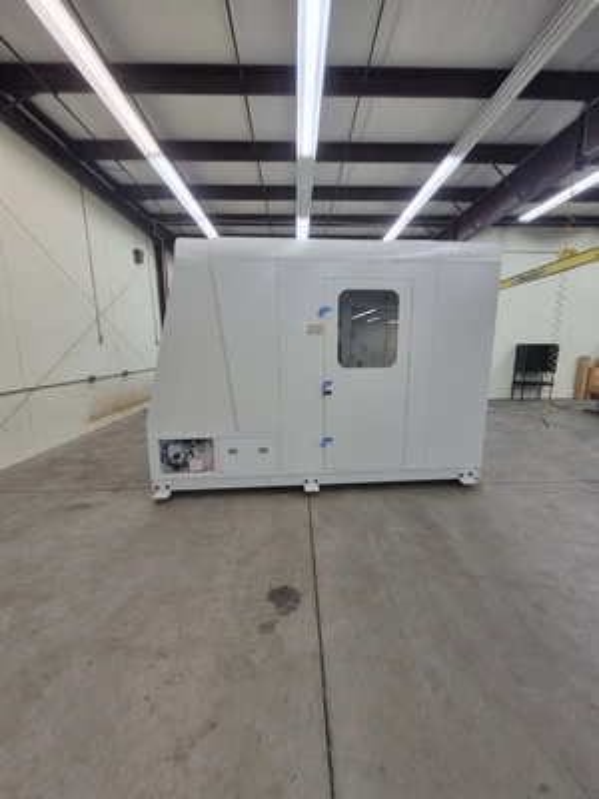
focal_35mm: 13
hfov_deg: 89.9
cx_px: 300
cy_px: 400
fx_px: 300
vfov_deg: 106.2
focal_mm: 1.74
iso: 100
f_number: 2.2
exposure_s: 1/60
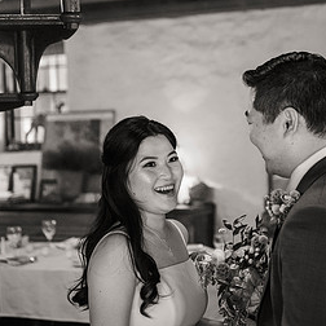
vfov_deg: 20.3
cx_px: 188
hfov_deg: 20.4
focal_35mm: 85
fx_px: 906
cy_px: 82
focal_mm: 56
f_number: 2.8
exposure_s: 1/125
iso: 2500
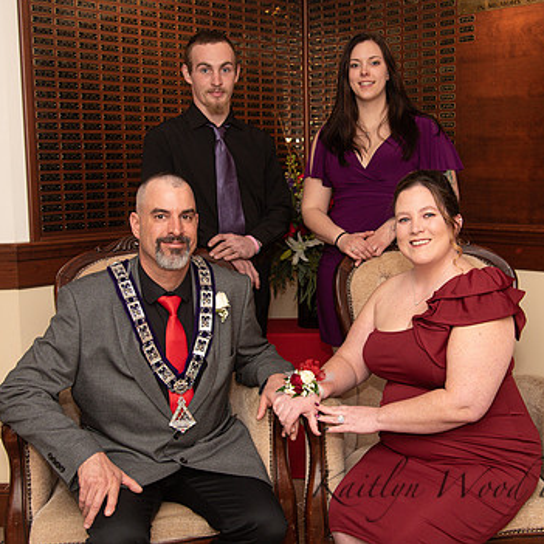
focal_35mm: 45
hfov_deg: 37.5
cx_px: 310
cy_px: 246
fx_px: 800
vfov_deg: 37.5
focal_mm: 32
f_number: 4
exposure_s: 1/200
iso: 800
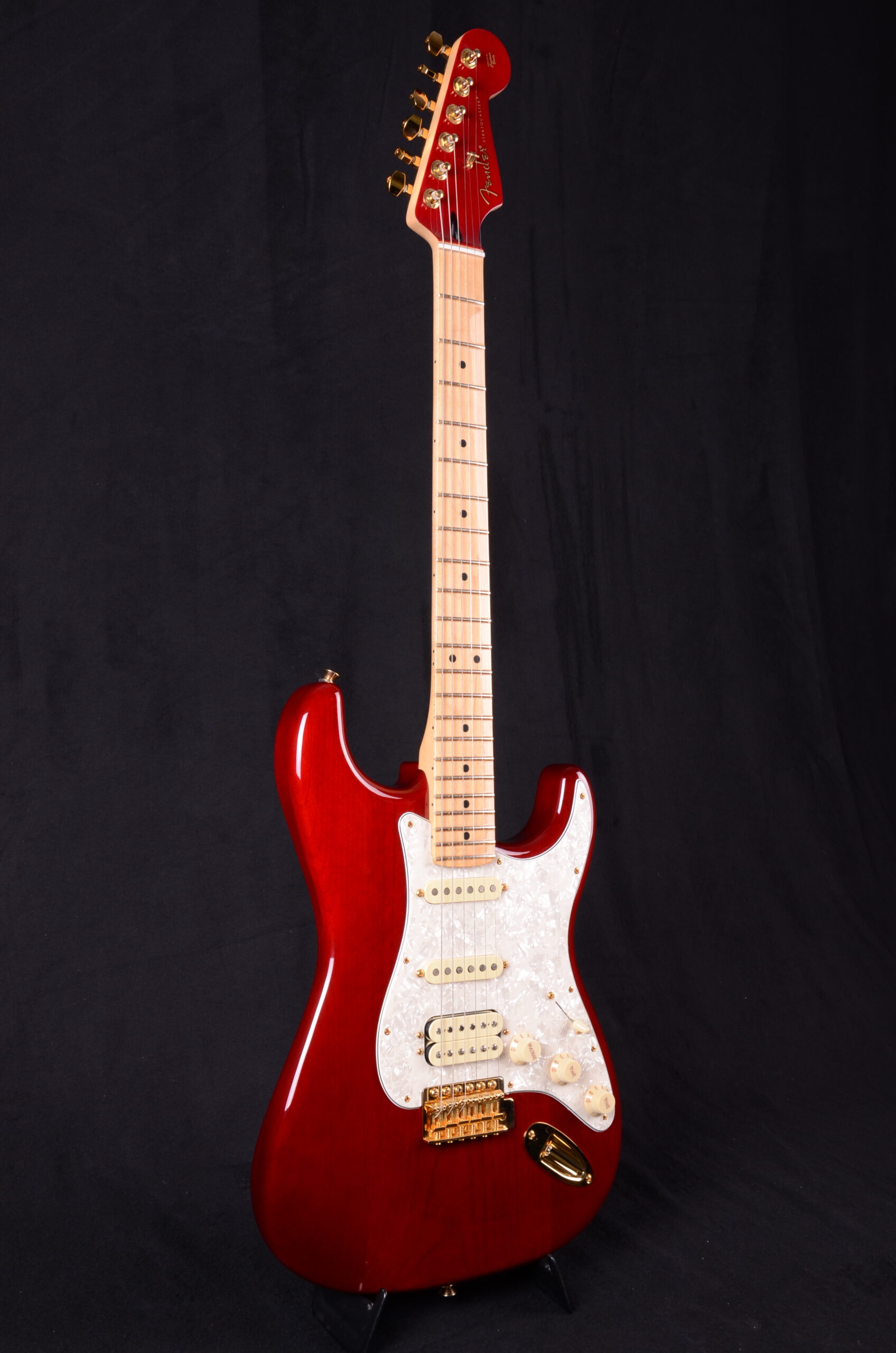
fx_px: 1462
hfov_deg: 34.1
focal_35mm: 39
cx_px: 448
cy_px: 676
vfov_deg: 49.6
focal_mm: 26
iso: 200
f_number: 11
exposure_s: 1/200
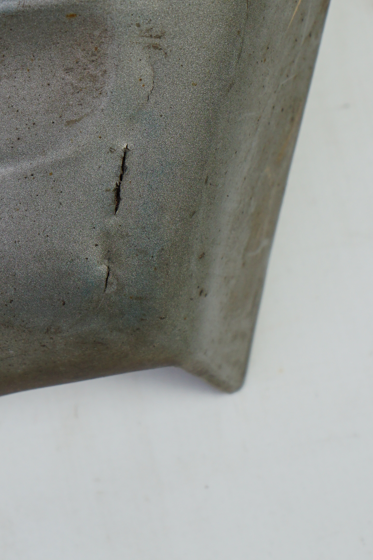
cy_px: 192
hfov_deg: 7.0
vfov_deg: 10.5
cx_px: 74
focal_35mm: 195
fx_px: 3030
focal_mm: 70
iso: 200
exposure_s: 1/160
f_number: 8
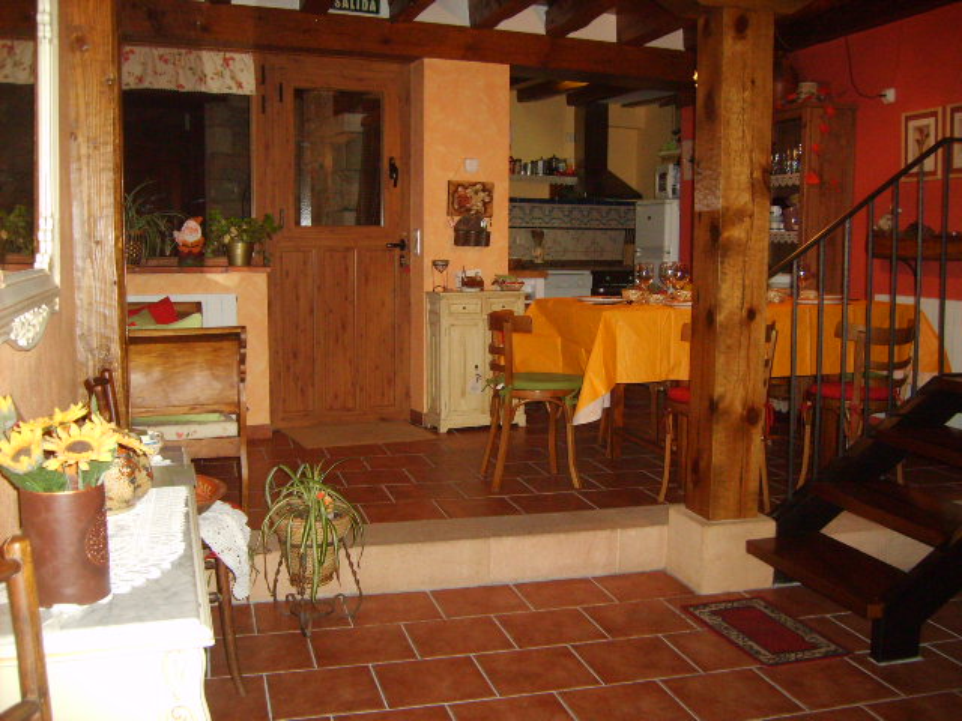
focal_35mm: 35
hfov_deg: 52.6
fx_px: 973
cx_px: 481
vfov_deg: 40.7
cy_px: 360
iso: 253
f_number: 2.8
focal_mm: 5.8
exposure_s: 1/45
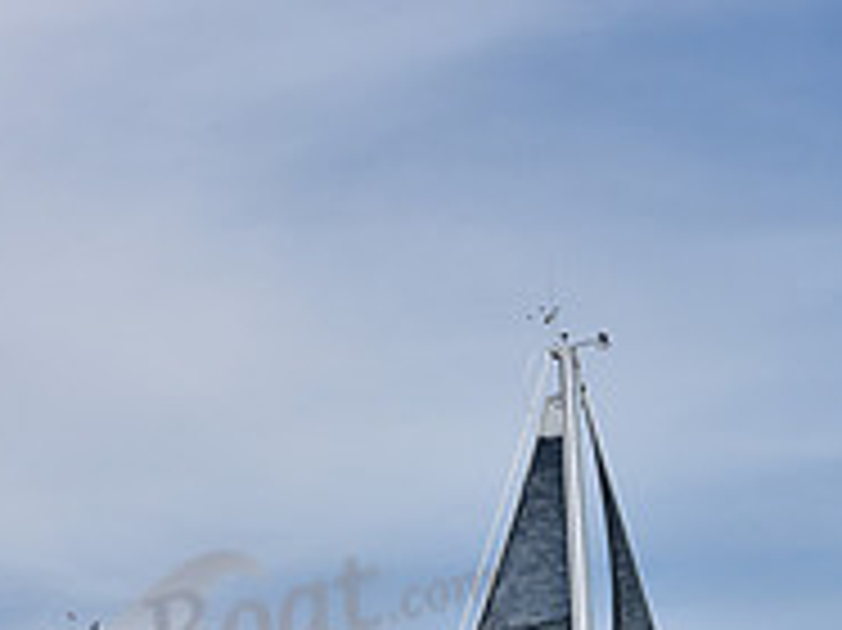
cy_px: 1233
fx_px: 5080
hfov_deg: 9.4
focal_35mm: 209
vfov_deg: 6.9
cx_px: 732
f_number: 10
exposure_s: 1/800
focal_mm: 70
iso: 250
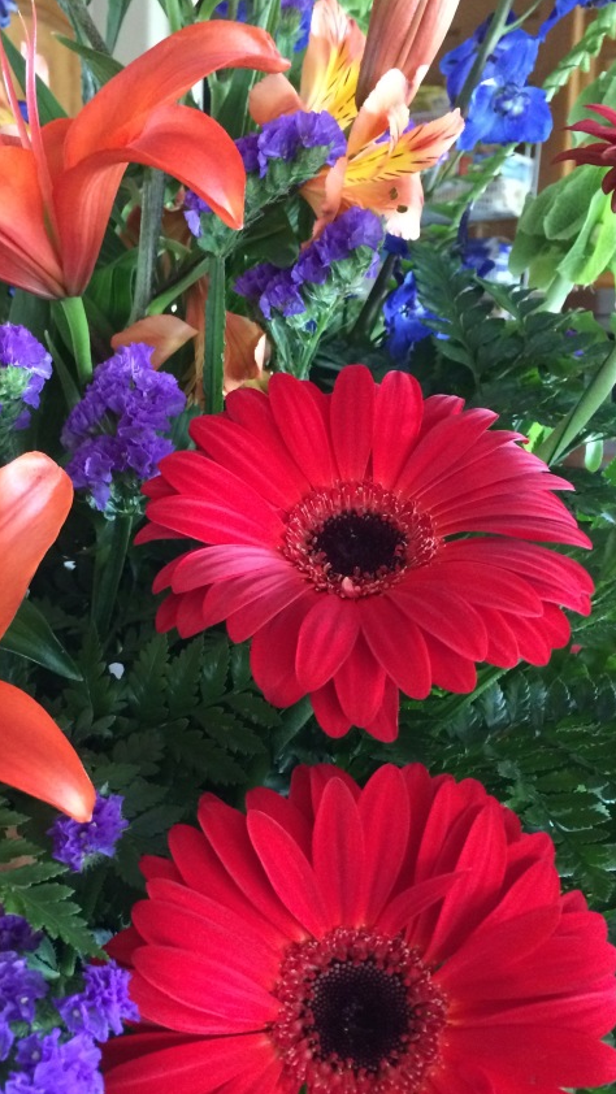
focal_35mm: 40
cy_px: 618
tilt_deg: -14.2
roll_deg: +2.0
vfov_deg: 50.3
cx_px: 182
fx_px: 1161
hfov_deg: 29.4
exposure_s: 1/15
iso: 320
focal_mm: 4.15
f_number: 2.2
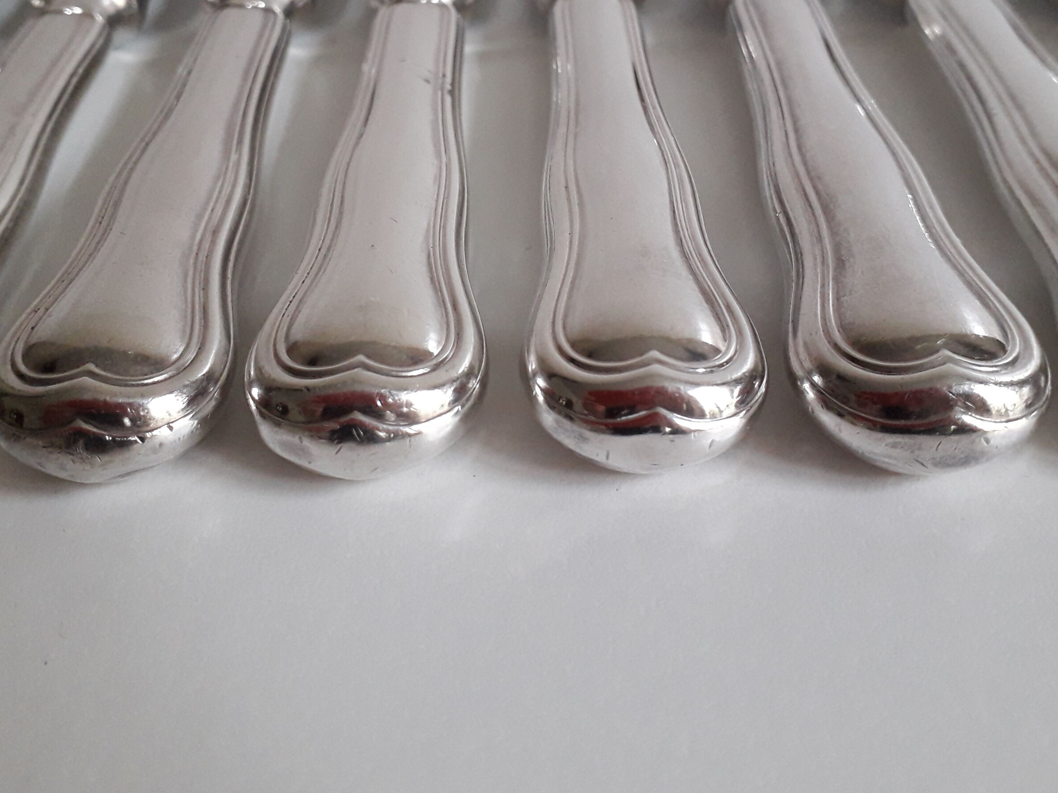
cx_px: 492
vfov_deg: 38.3
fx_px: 1131
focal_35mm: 37
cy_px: 271
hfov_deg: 50.1
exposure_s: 1/33
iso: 200
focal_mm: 3.6
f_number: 1.9
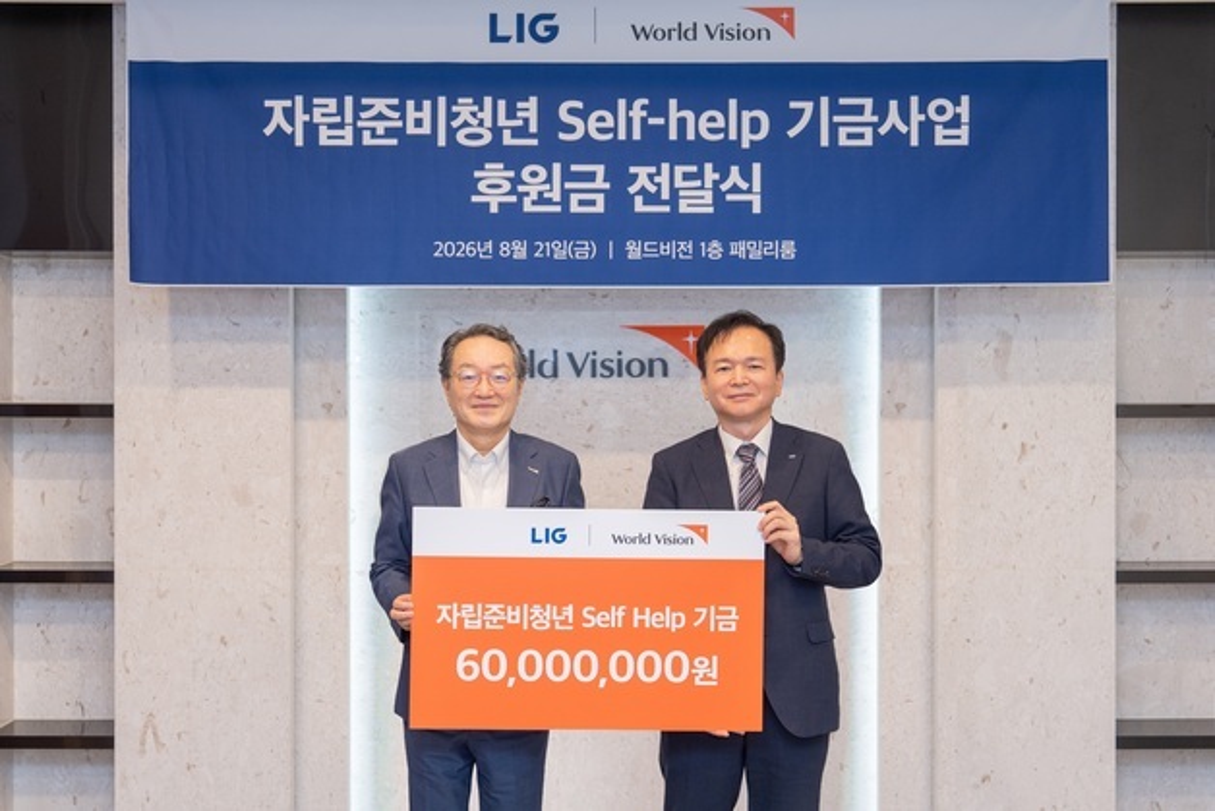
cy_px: 406
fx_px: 1485
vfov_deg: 30.5
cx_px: 608
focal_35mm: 44
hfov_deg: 44.5
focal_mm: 44
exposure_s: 1/160
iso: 1000
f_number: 4
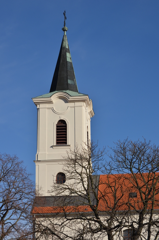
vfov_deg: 24.7
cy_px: 120
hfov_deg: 16.5
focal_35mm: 82
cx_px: 80
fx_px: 549
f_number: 11
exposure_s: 1/500
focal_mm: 55
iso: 100
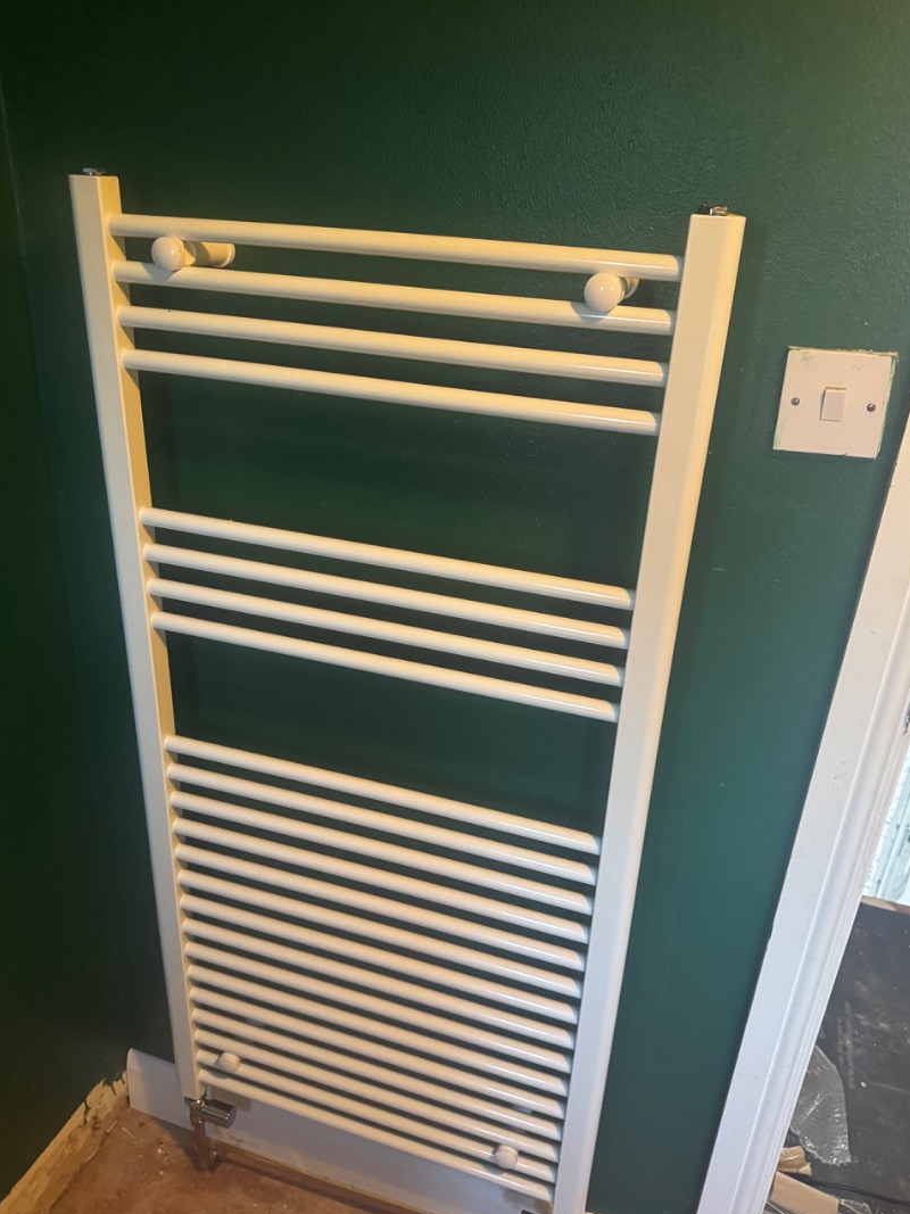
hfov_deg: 51.3
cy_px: 645
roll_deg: -2.7
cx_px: 456
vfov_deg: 65.3
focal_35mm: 27
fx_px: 947
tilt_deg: -26.7
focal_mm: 6.76
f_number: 1.78
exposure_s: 1/40
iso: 1000
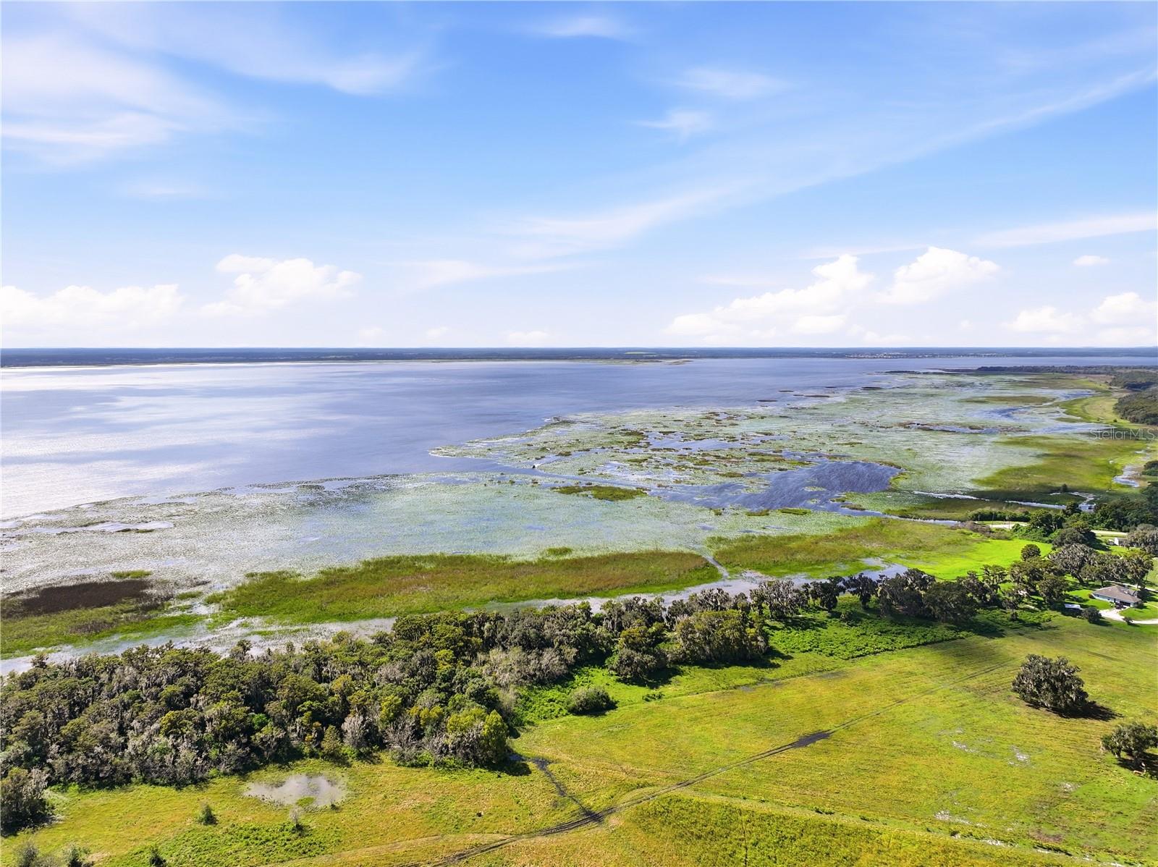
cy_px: 434
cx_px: 579
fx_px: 802
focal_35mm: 24
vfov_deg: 56.8
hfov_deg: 71.6
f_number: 2.8
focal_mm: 12.3
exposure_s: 1/6400
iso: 200
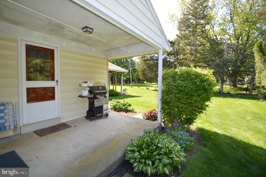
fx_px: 111
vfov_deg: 77.2
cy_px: 88
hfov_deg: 100.4
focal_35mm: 15
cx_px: 133
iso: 100
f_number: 4
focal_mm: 10
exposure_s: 1/160
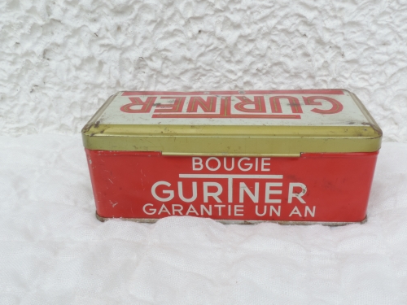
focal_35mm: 36
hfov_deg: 51.3
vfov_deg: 39.6
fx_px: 423
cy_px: 176
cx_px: 223
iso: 80
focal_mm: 5.3
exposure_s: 1/80
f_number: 7.8
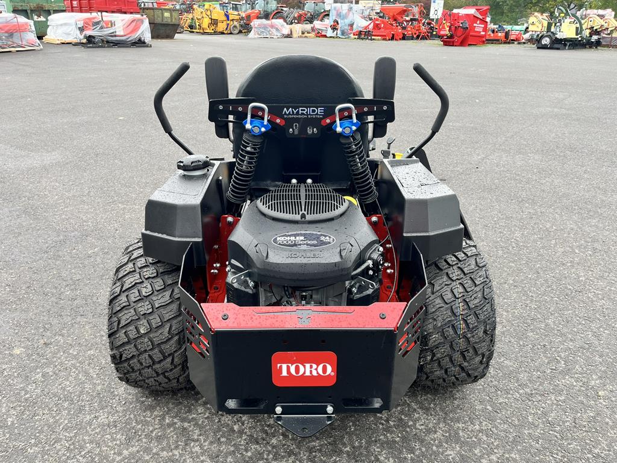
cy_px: 232
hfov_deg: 67.3
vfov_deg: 53.1
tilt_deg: -23.7
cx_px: 308
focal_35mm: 26
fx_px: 463
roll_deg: -1.0
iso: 32
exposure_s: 1/127
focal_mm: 5.1
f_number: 1.6
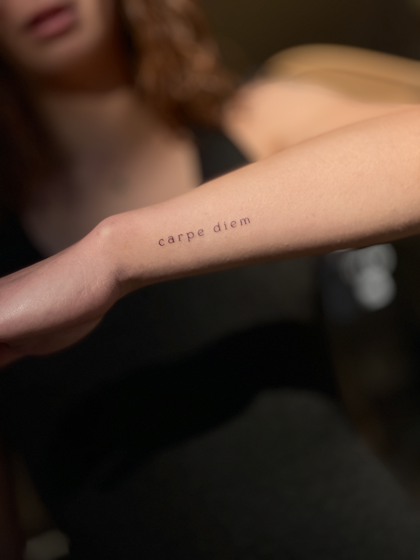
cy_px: 280
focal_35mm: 52
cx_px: 210
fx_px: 841
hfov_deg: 28.0
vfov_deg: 36.8
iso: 32
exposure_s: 1/1996
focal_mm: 6
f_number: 2
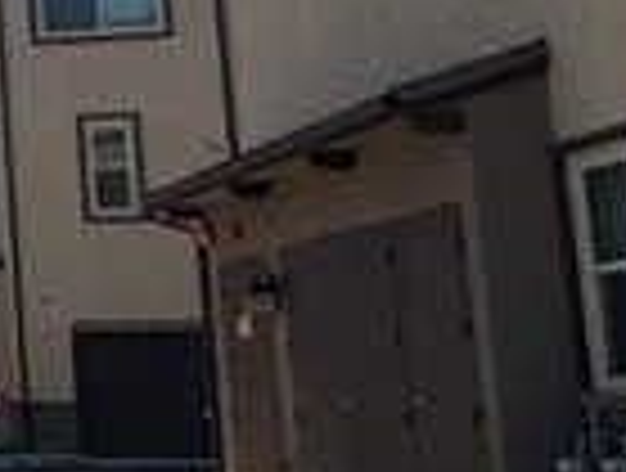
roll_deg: -0.2
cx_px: -727
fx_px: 1360
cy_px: 238
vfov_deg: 19.7
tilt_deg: +7.2
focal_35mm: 75
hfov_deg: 16.7
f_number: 2.2
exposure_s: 1/2415
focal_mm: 2.22
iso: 50
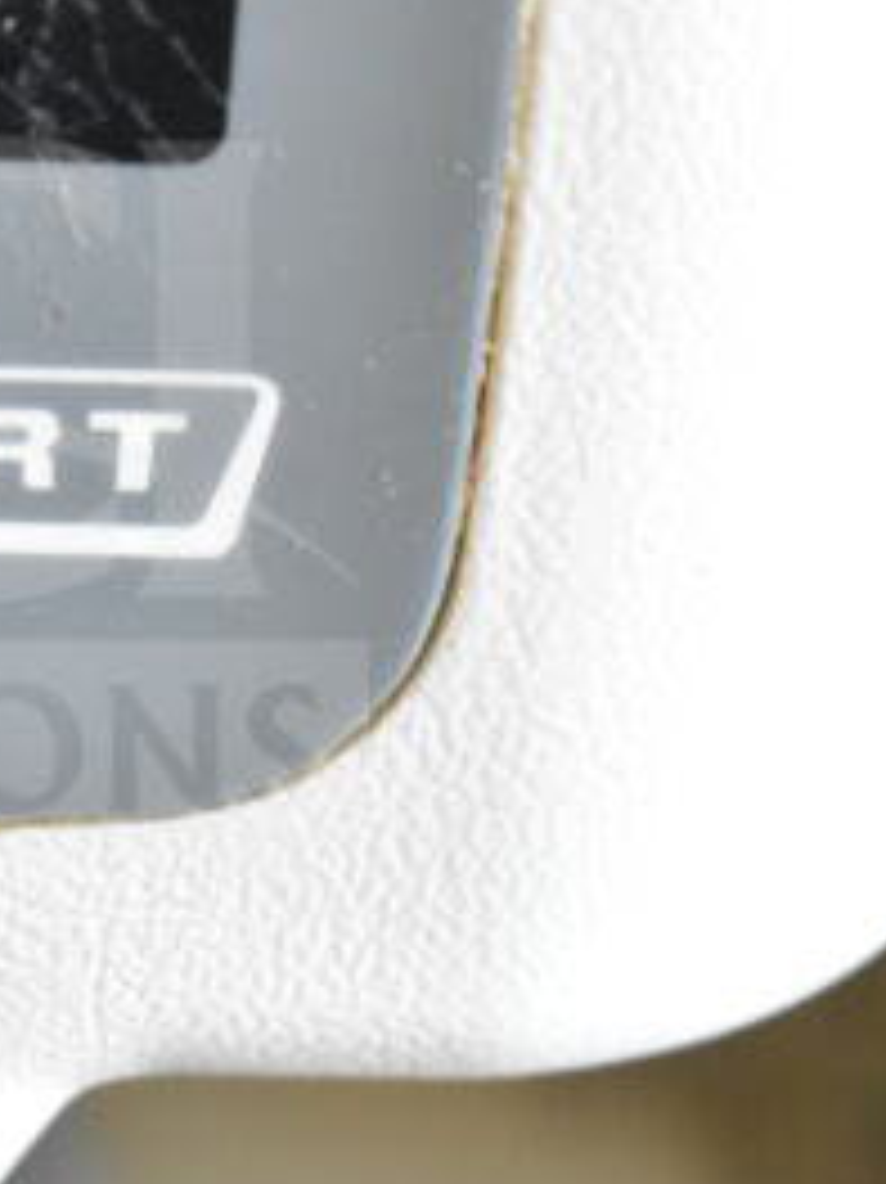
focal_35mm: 184
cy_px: 497
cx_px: -139
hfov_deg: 8.0
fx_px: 6288
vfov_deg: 10.7
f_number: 5.6
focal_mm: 55
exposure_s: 1/100
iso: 5000
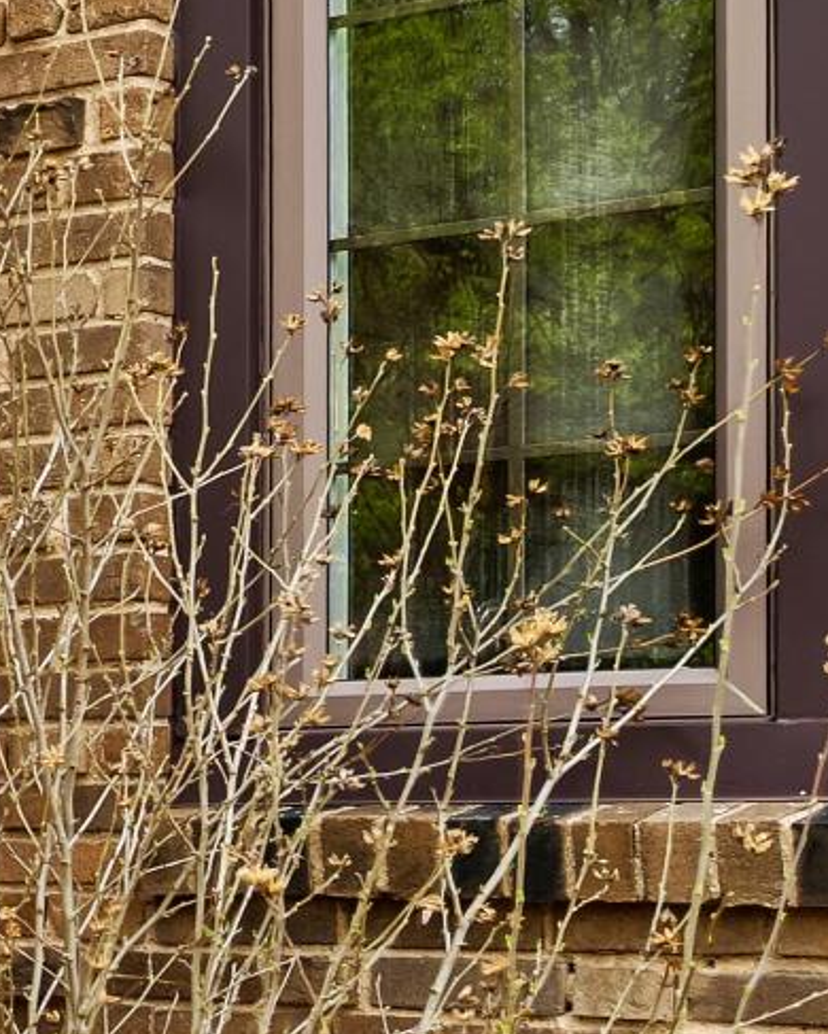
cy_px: 987
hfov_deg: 10.4
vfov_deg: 18.1
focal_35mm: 104
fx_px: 3184
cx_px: -1686
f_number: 8
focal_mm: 18
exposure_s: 1/50
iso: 250
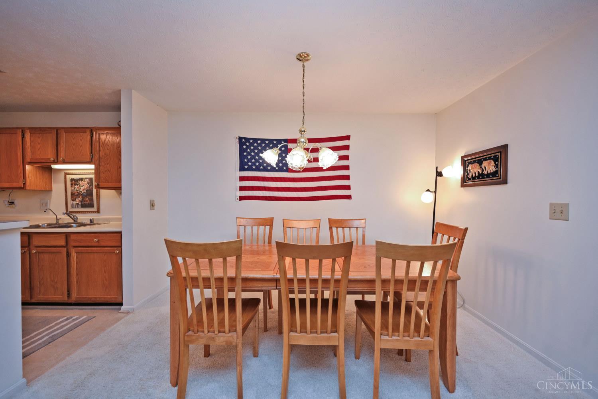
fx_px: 233
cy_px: 200
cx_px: 299
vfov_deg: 81.2
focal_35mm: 14
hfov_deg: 104.3
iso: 220
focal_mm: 14
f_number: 4
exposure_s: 1/60
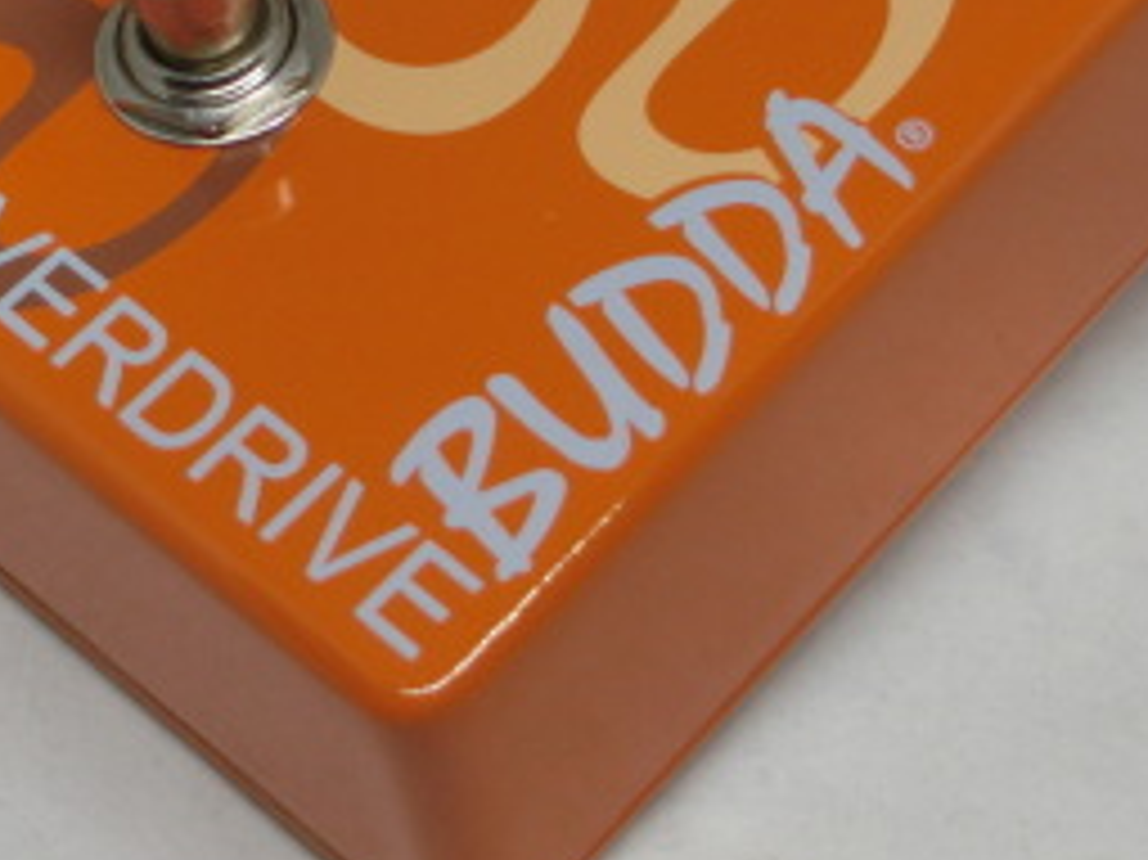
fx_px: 3746
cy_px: 23
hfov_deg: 17.4
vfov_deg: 12.9
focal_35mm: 113
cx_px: 455
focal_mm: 8
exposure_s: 1/125
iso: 100
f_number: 4.4
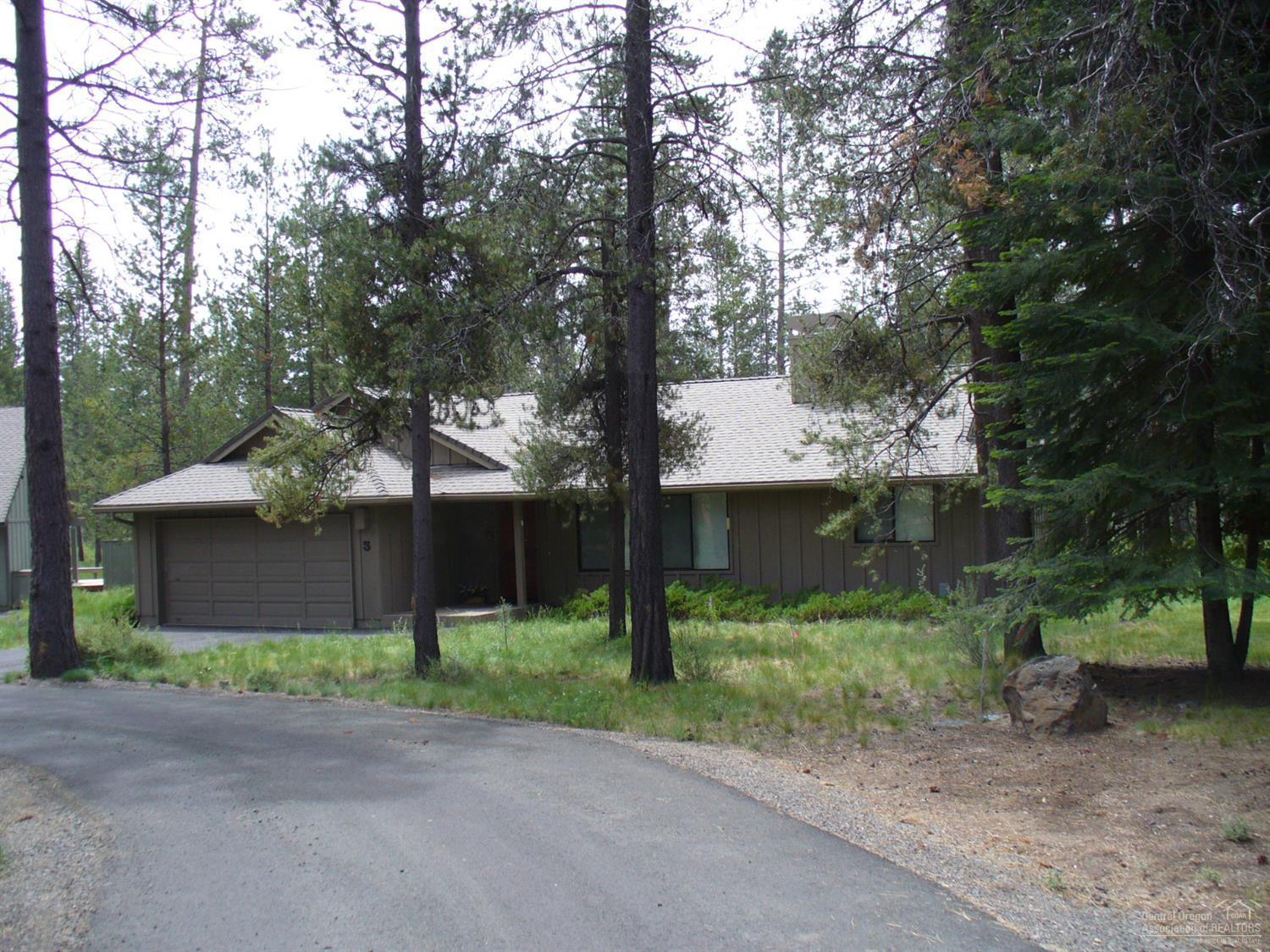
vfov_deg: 38.6
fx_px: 1357
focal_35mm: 37
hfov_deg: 50.2
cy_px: 476
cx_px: 635
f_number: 2.8
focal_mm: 6.1
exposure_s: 1/320
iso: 80
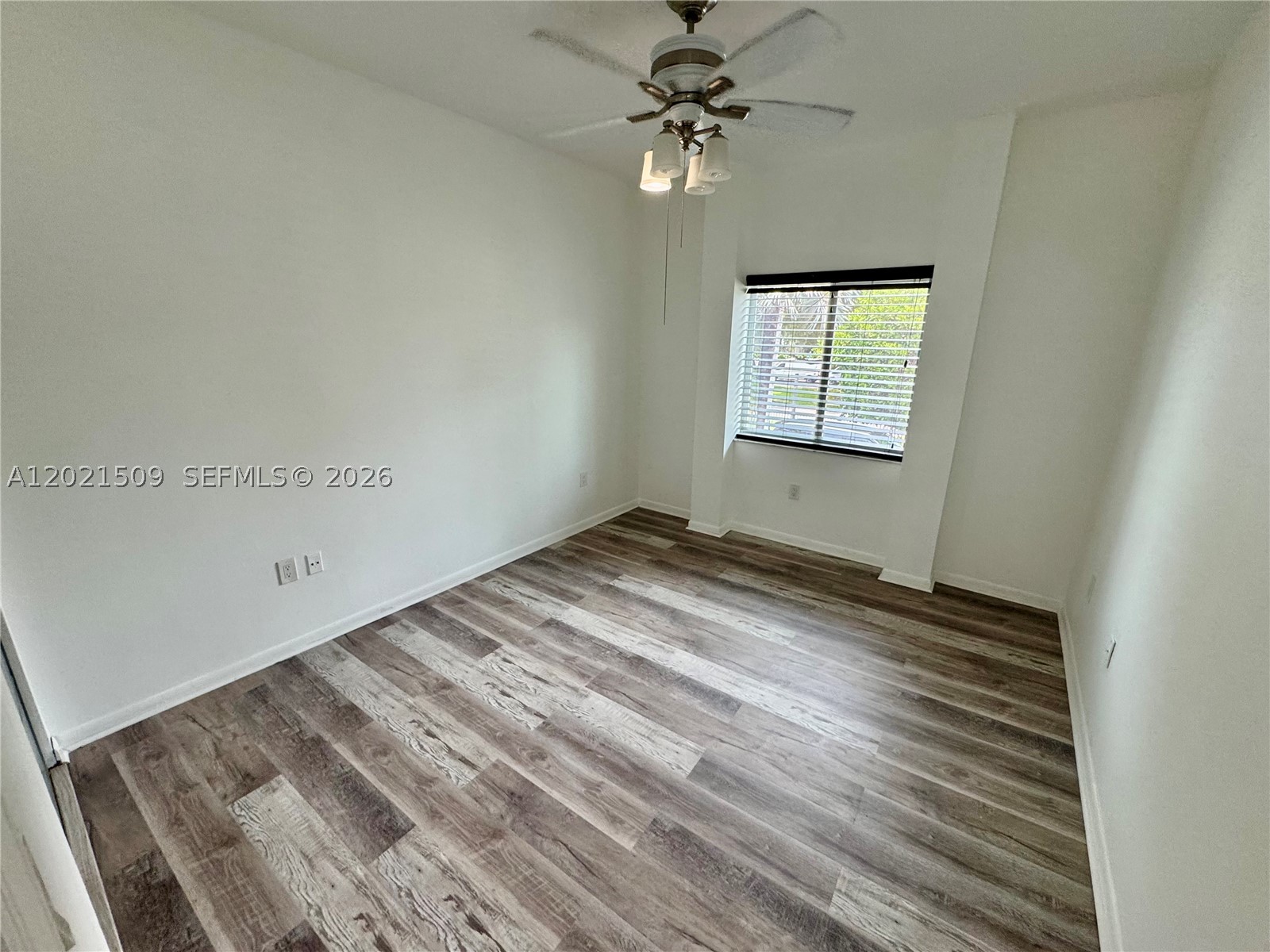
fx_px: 514
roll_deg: -1.4
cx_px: 635
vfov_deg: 85.7
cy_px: 476
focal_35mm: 14
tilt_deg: -15.8
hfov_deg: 102.1
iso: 200
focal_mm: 2.22
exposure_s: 1/120
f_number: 2.2
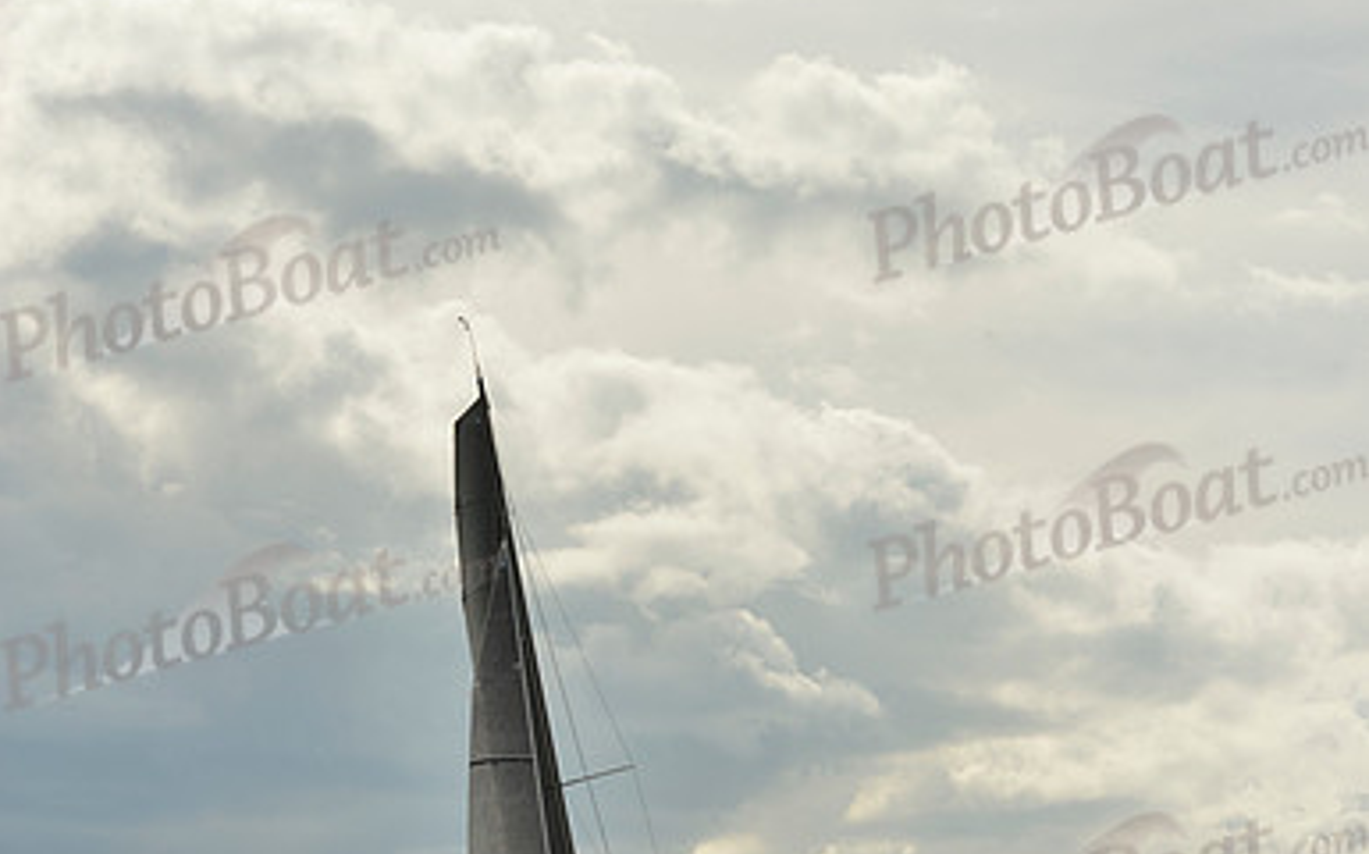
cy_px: 754
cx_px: 684
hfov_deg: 14.3
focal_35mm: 146
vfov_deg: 8.9
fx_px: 5443
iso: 200
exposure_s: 1/1000
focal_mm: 95
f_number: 9
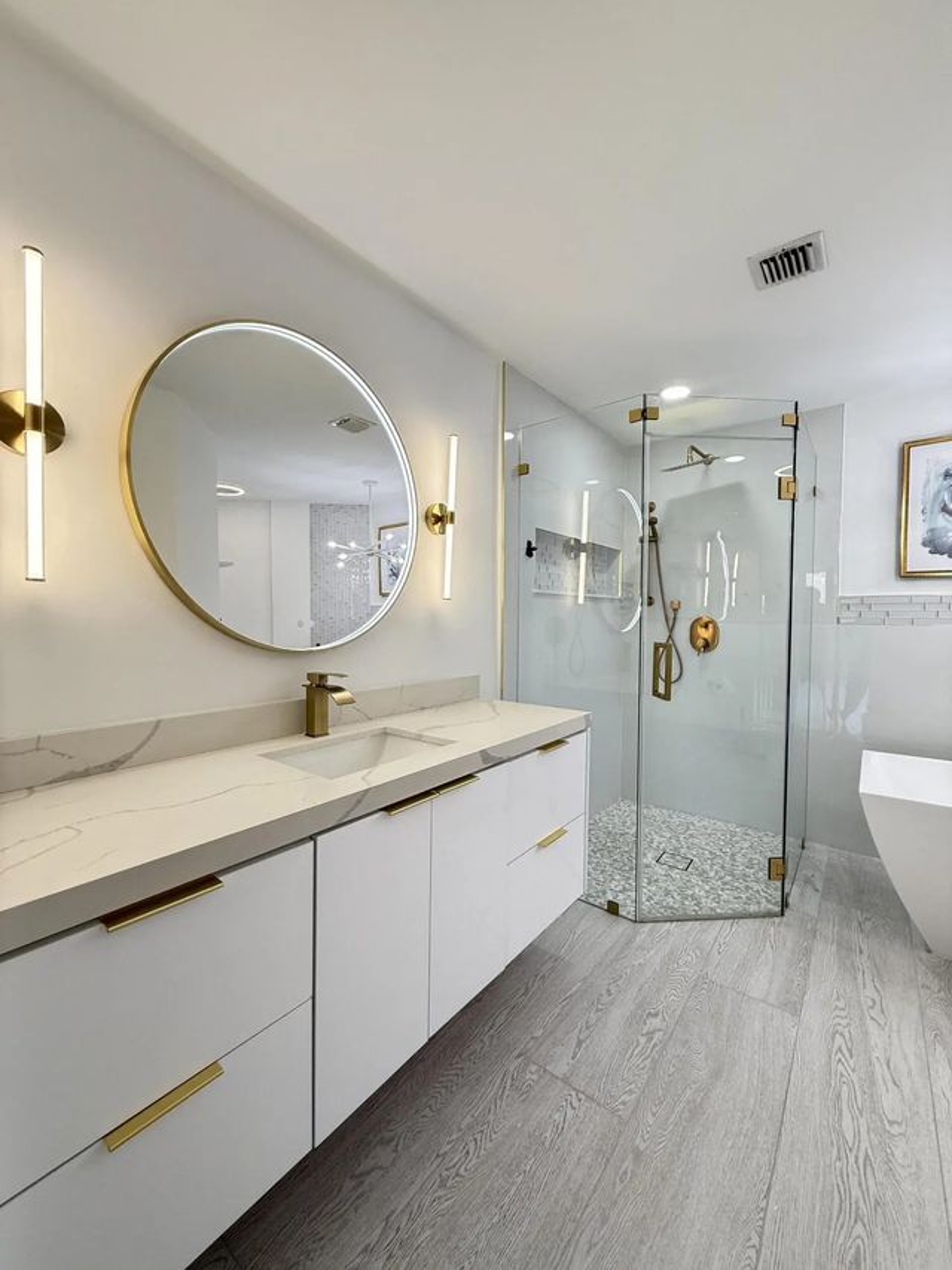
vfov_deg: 102.1
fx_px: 513
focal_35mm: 14
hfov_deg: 85.7
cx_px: 476
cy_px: 635
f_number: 2.2
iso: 125
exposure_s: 1/120
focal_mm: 2.22
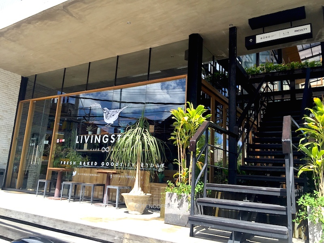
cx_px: 162
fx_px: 271
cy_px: 122
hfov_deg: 61.7
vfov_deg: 48.2
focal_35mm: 29
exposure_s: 1/608
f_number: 2.2
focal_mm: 4.15
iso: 32
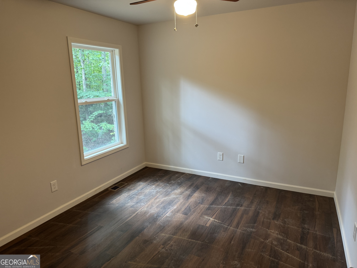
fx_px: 248
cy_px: 134
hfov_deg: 71.6
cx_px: 178
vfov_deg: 56.8
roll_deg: +2.1
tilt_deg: -13.4
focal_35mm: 24
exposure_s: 1/60
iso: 200
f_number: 1.78
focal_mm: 6.76
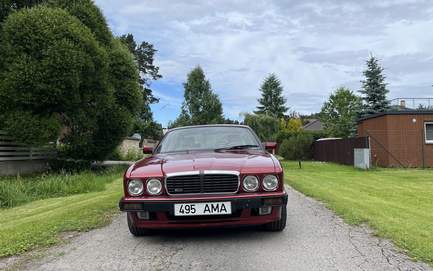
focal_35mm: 28
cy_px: 124
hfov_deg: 66.5
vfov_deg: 44.5
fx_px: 330
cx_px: 213
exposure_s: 1/3413
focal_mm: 5.1
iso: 50
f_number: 1.6
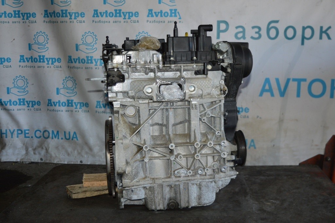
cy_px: 112
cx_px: 168
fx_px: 391
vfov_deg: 31.8
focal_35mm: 42
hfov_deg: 46.4
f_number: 4.2
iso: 560
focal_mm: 28
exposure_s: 1/60
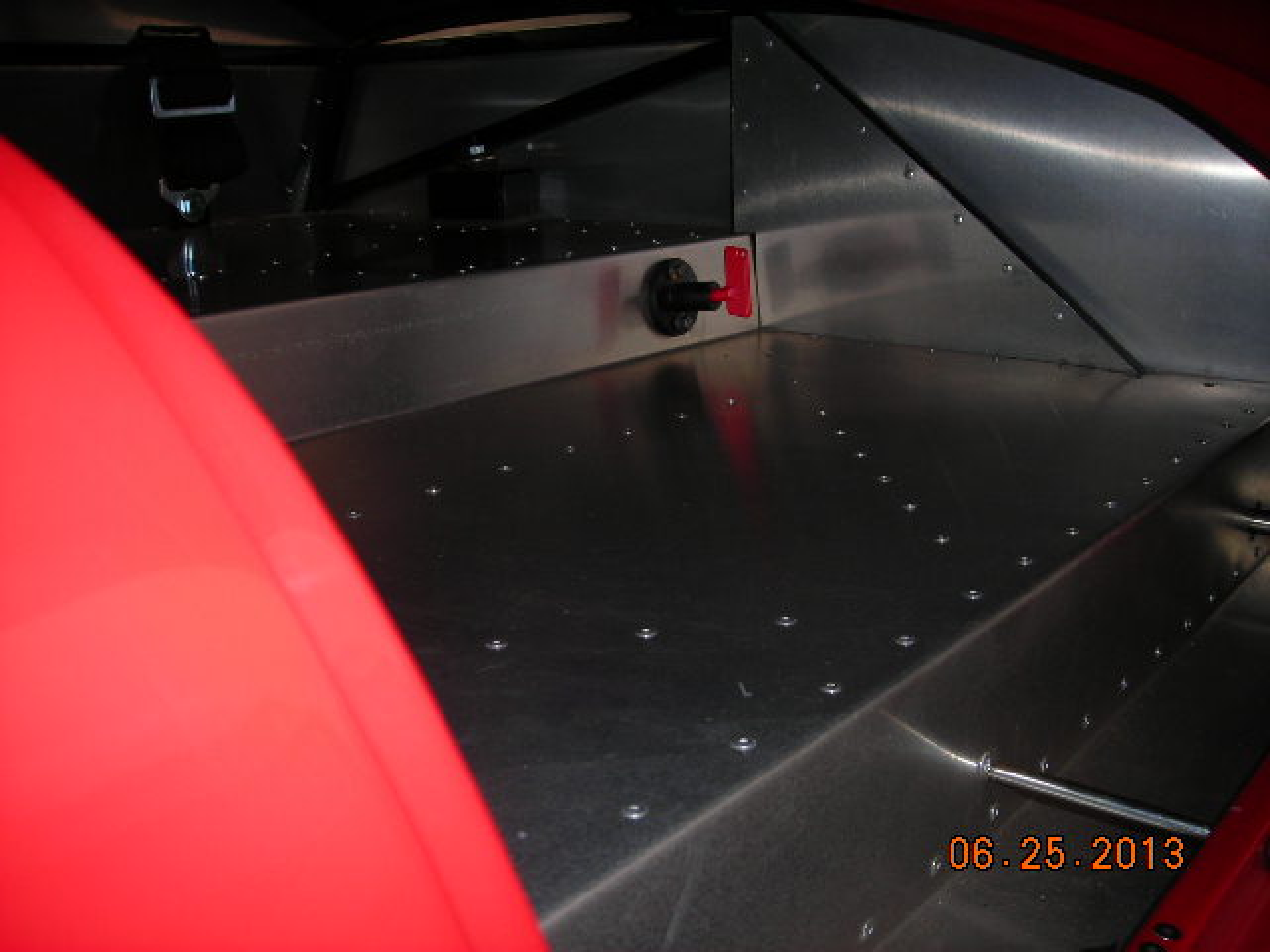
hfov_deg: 49.0
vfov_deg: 37.7
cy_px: 476
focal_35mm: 38
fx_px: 1394
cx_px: 635
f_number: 3.2
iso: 50
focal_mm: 6.3
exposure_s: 1/60.1
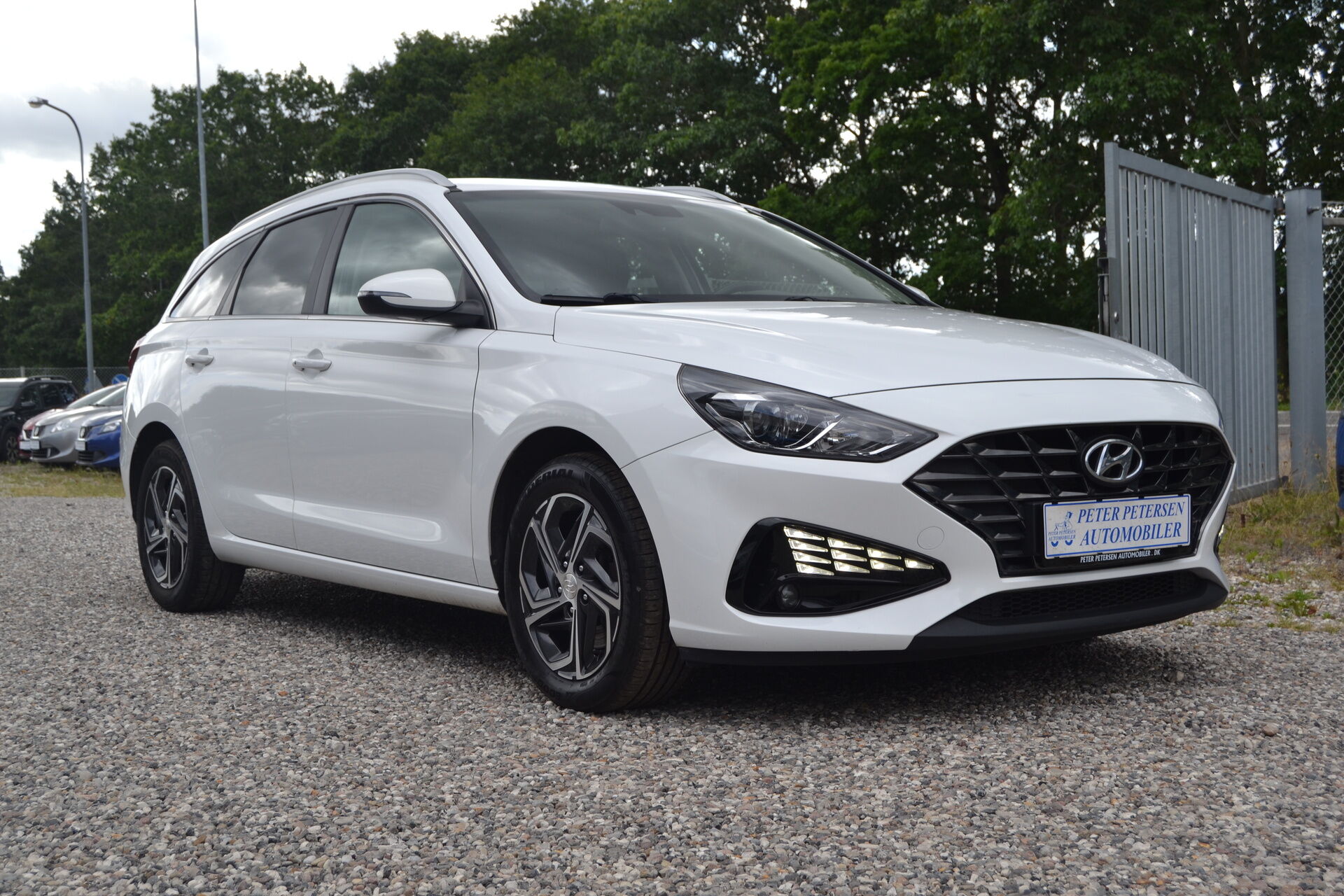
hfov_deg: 43.6
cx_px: 672
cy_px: 448
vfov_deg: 29.9
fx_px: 1680
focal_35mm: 45
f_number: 7.1
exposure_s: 1/200
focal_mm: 30
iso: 100
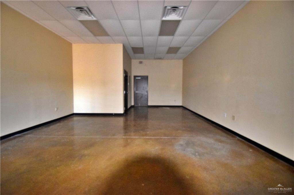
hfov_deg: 100.4
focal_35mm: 15
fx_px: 122
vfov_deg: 77.3
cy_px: 98
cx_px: 147
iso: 3200
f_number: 4.5
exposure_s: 1/60
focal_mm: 10
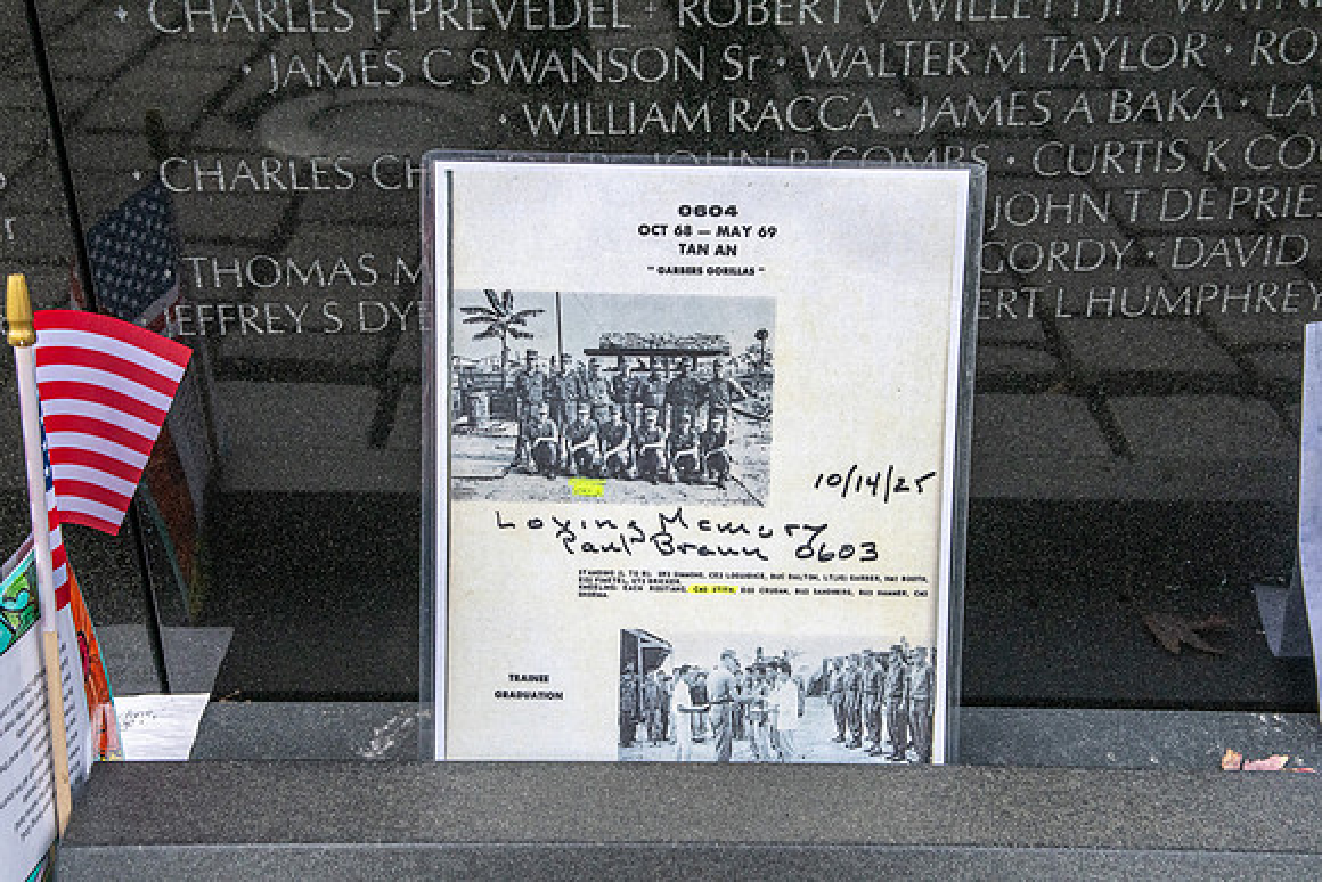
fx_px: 1708
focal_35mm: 46
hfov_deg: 42.3
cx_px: 661
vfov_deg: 29.0
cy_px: 441
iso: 640
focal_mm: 31
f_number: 10
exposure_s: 1/640
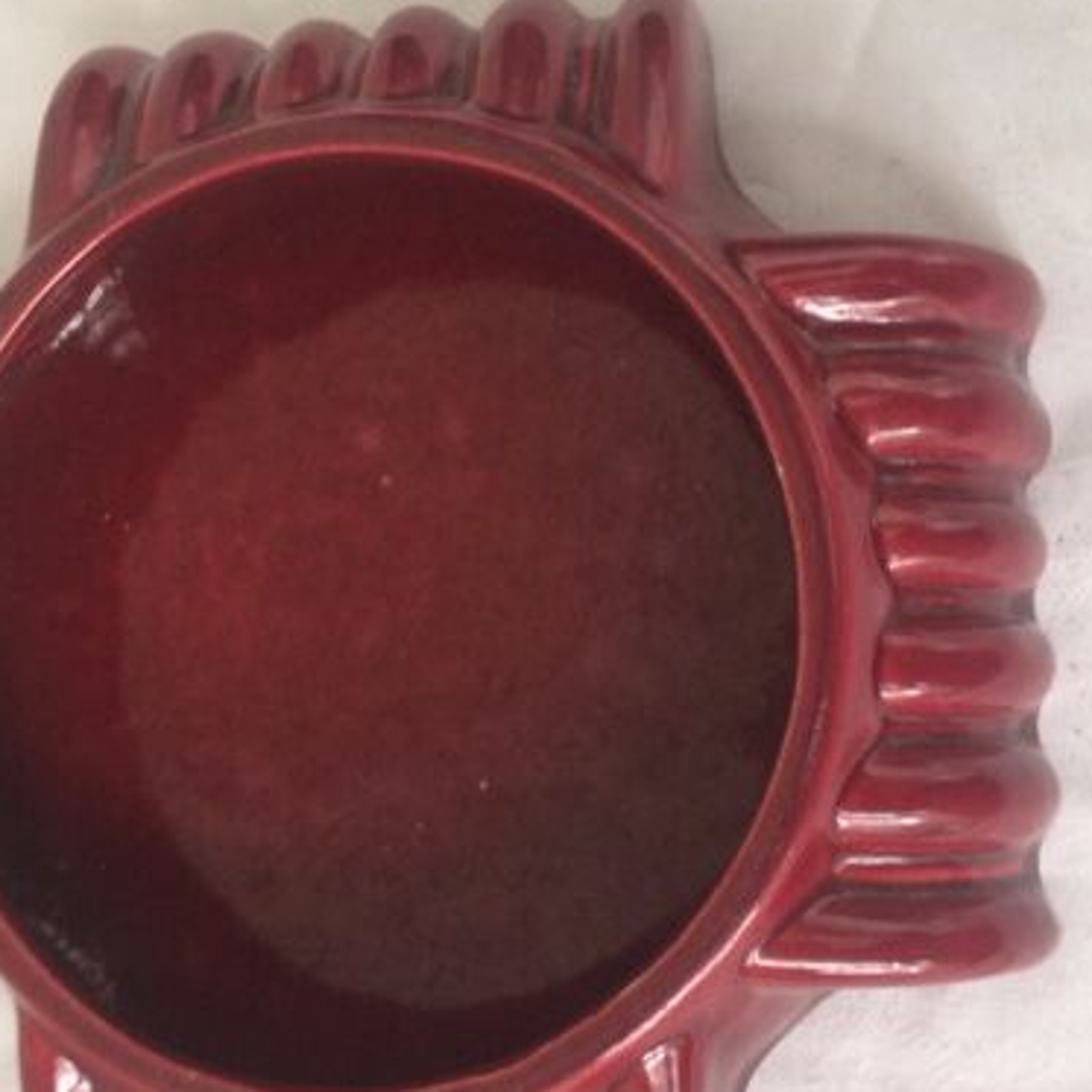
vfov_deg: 38.3
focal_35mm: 44
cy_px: 612
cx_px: 410
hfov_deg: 38.1
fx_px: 1570
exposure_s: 1/33
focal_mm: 4.15
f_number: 2.2
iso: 200
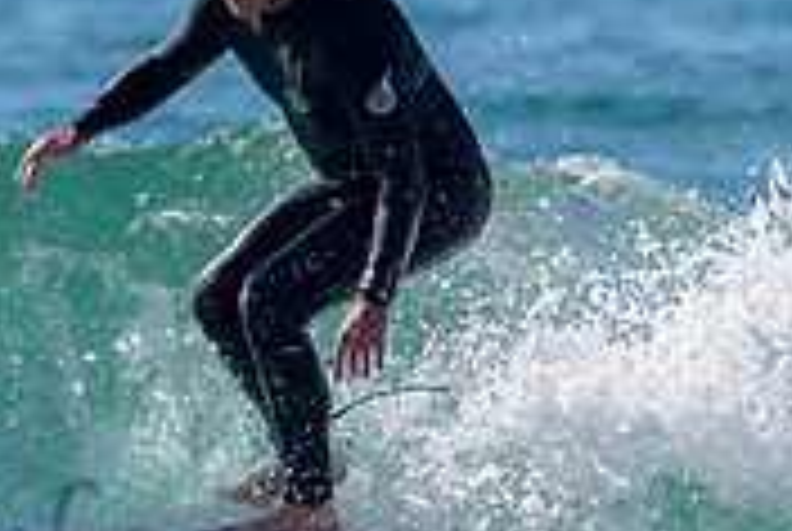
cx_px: 327
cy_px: 314
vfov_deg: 0.7
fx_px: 44404
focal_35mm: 2015
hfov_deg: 1.0
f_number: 5.6
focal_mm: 500
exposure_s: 1/2000
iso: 160
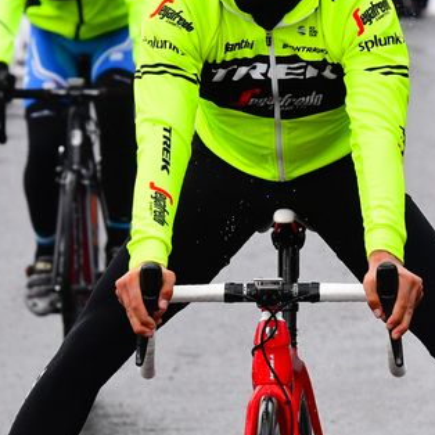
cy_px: 334
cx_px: 352
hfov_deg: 2.4
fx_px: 10379
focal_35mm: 730
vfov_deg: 2.4
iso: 800
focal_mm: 150
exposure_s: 1/1600
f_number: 6.3
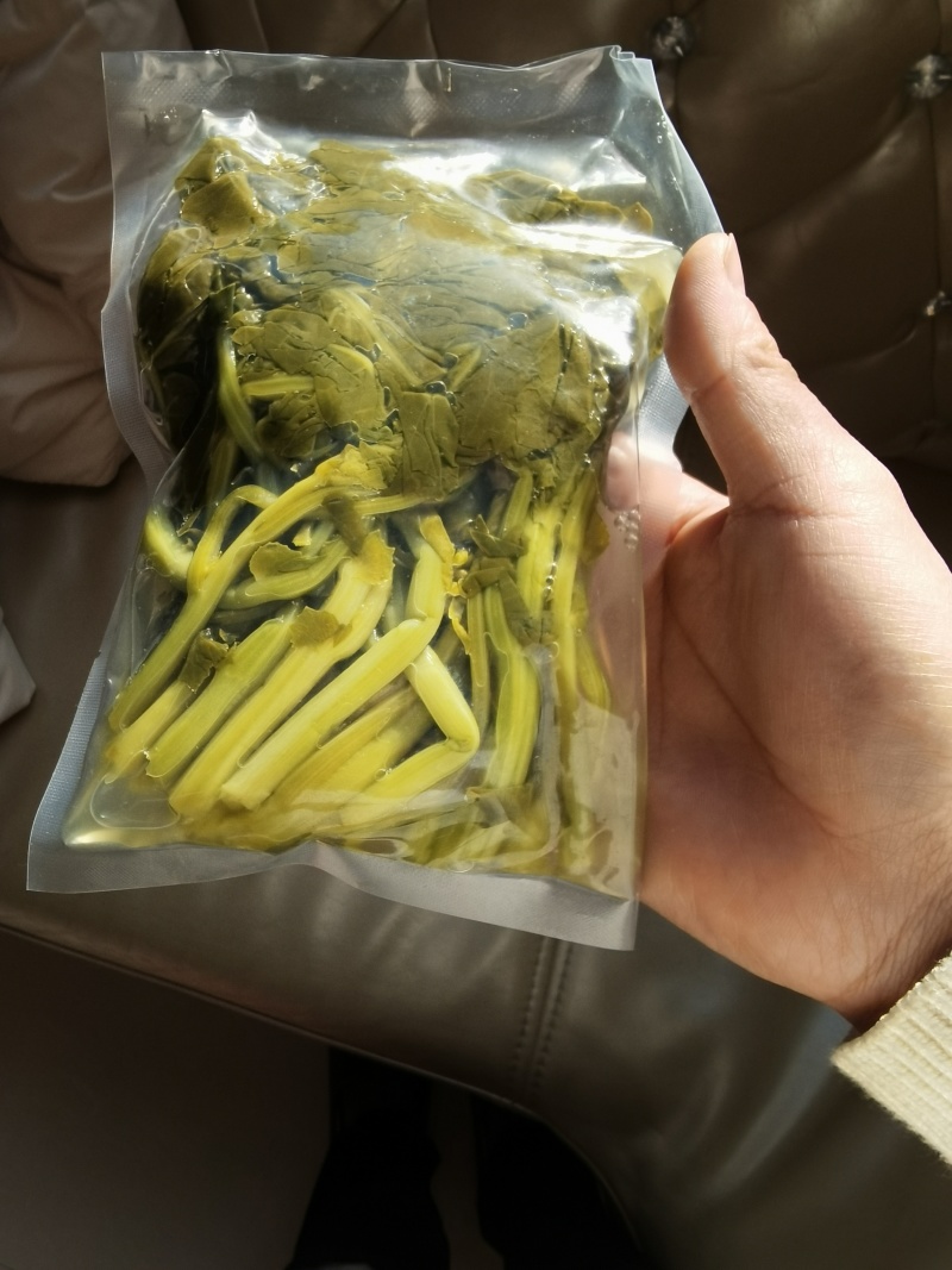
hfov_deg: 51.3
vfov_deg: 65.3
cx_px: 476
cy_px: 635
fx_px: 990
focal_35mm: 27
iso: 50
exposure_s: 1/550
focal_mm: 2.26
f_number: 2.2
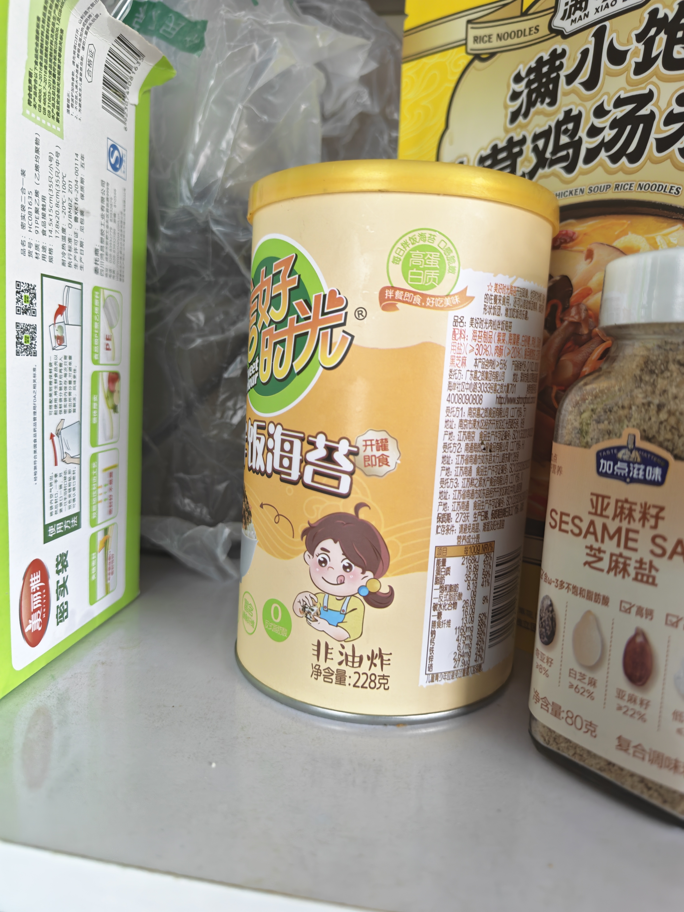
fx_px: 632
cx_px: 342
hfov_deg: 56.8
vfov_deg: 71.6
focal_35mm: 24
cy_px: 456
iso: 500
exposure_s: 1/100
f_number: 1.9
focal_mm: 6.12
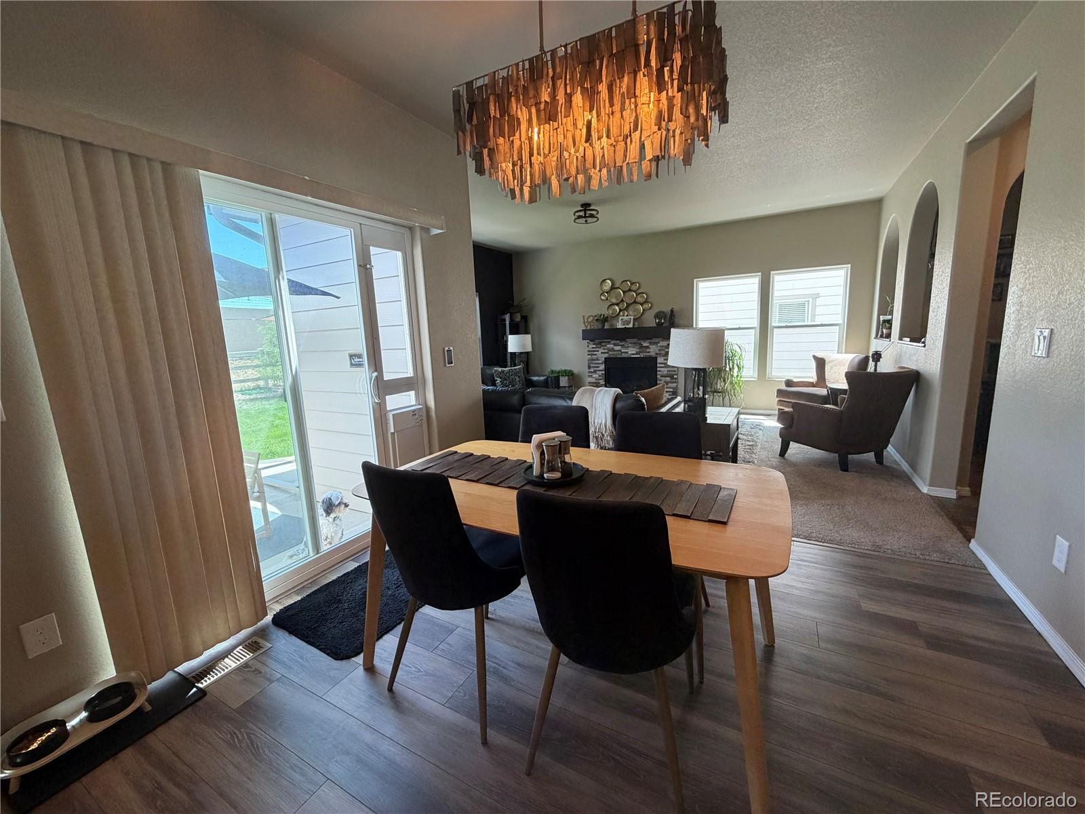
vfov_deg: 85.7
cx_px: 542
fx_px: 439
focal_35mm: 14
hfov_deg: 102.1
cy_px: 407
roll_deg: +2.8
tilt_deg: -8.5
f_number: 2.2
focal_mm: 2.22
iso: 200
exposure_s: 1/120
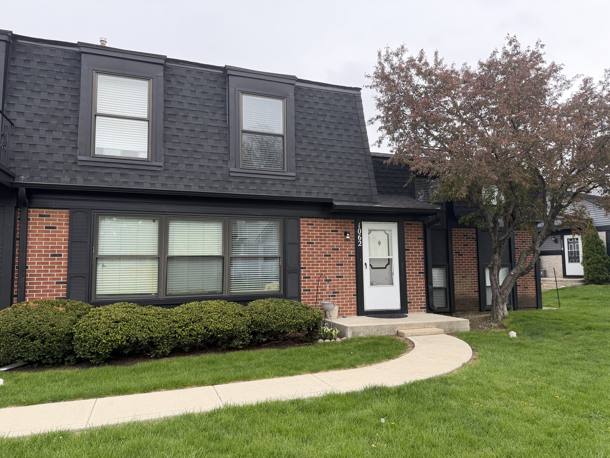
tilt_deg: +5.3
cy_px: 229
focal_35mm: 24
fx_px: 423
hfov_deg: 71.6
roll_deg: +0.8
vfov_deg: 56.8
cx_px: 305
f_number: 1.78
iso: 100
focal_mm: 6.76
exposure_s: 1/1075
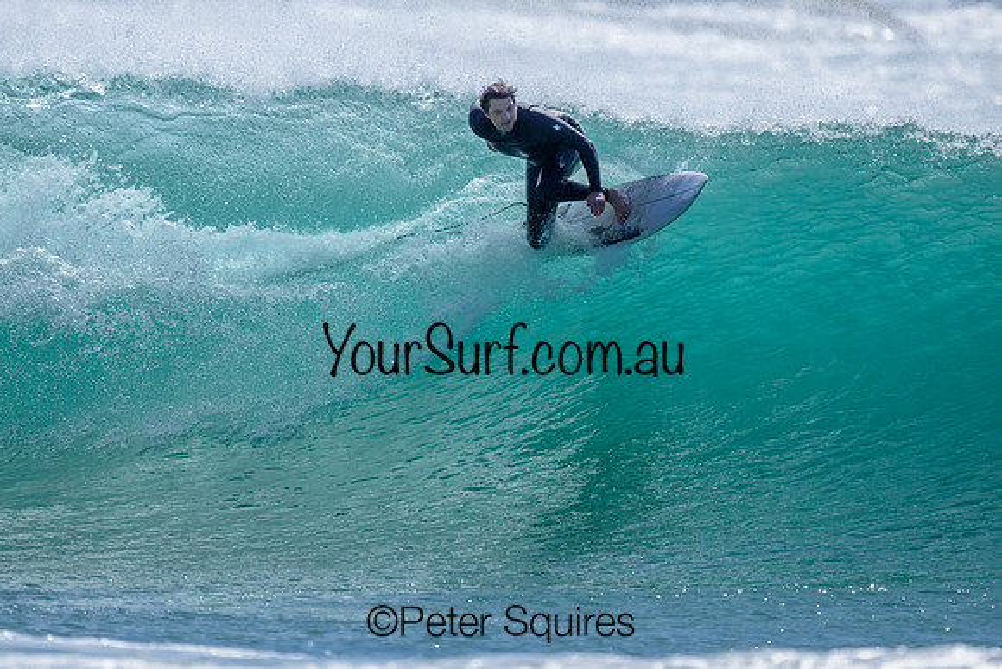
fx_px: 26758
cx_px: 400
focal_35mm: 961
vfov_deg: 1.4
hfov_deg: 2.1
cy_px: 314
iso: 1800
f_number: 6.3
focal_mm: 800
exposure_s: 1/2000
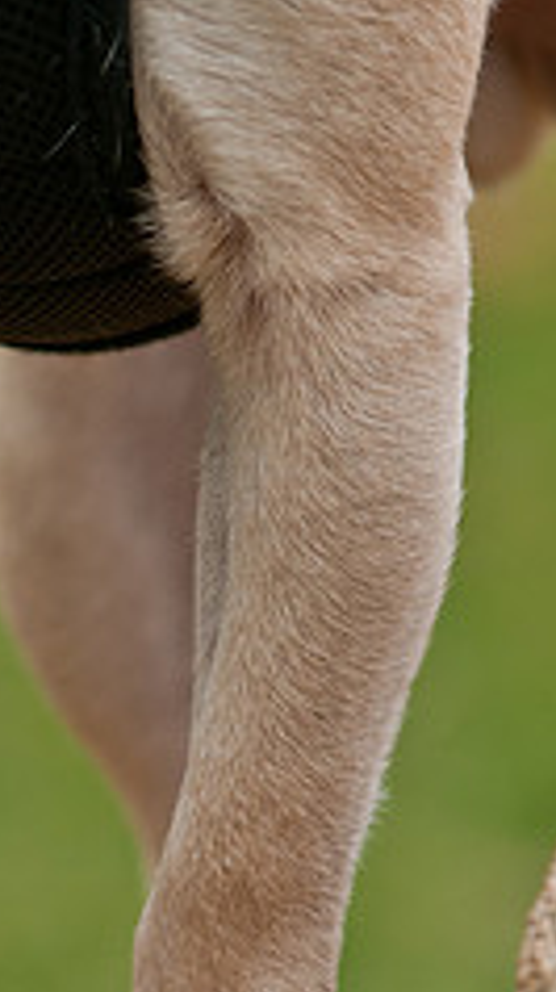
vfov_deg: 2.8
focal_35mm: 768
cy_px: 693
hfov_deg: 1.6
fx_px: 20165
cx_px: 8
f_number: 5
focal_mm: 200
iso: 200
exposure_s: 1/400
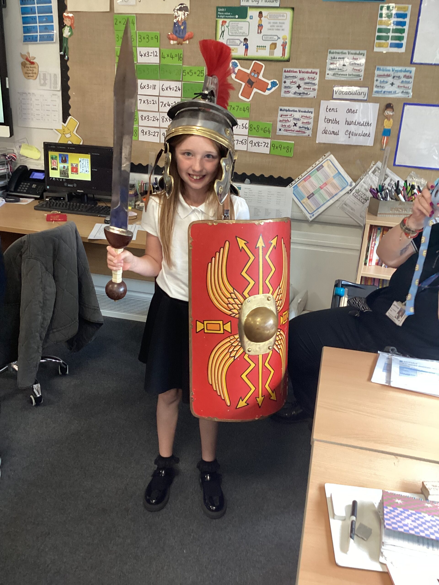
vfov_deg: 58.4
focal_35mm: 31
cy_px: 292
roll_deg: -1.6
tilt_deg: -20.9
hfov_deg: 45.4
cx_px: 220
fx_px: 524
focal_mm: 3.3
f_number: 2.4
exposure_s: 1/60
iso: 250
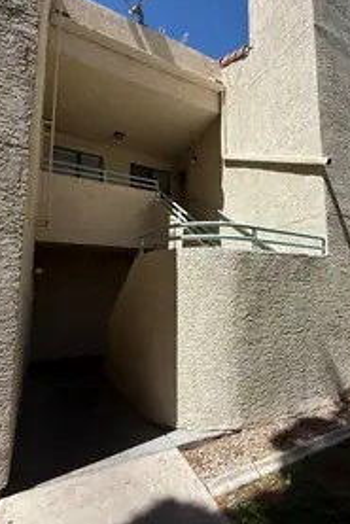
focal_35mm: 21
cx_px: 235
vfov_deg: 81.2
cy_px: 263
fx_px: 306
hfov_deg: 58.2
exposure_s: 1/2320
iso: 50
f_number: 2.2
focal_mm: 2.22
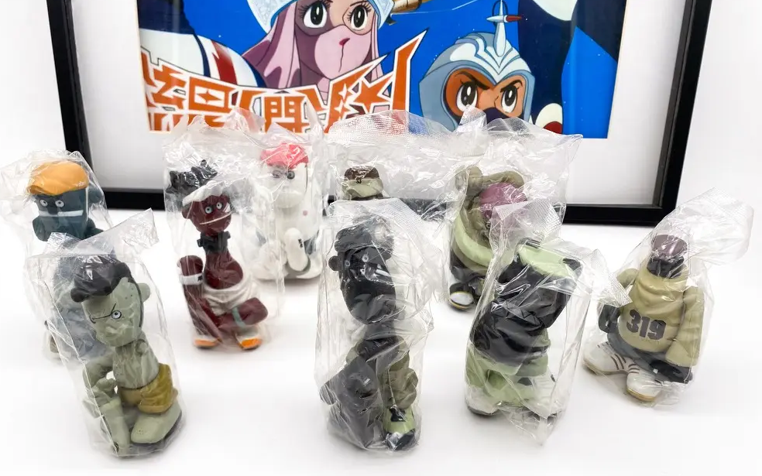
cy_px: 279
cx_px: 376
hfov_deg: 66.5
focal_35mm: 28
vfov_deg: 44.4
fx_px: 581
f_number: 1.8
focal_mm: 4.25
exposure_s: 1/180
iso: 32
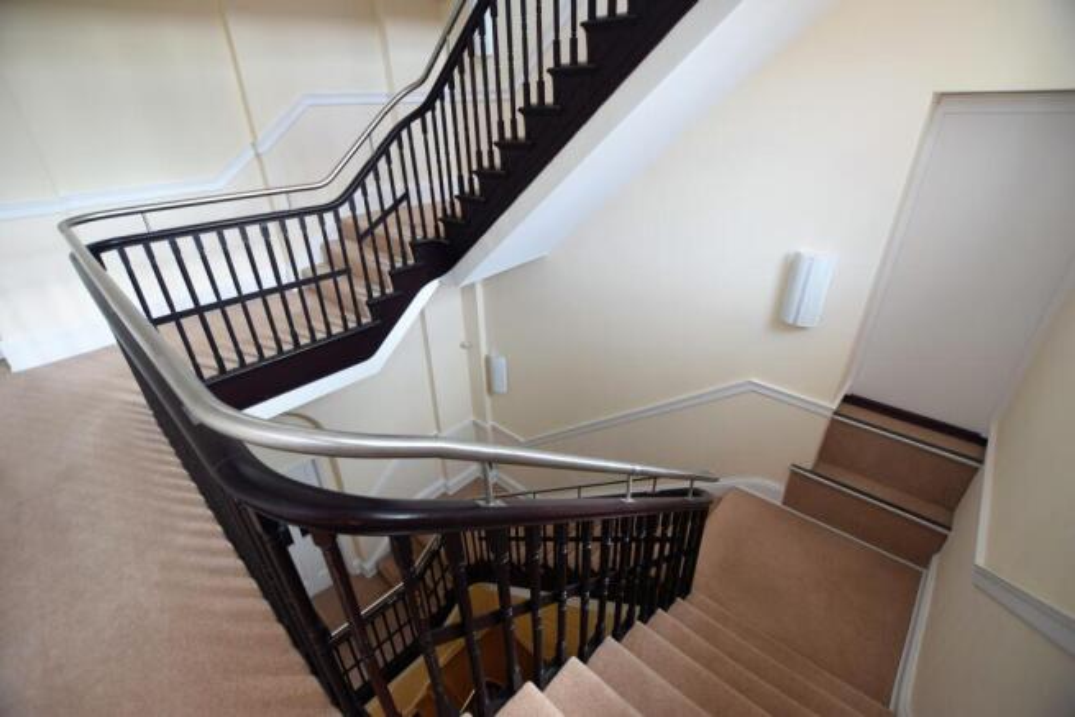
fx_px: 448
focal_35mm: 15
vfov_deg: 77.4
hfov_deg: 100.4
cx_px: 538
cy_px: 358
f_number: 4
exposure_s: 1/60
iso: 400
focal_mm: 10
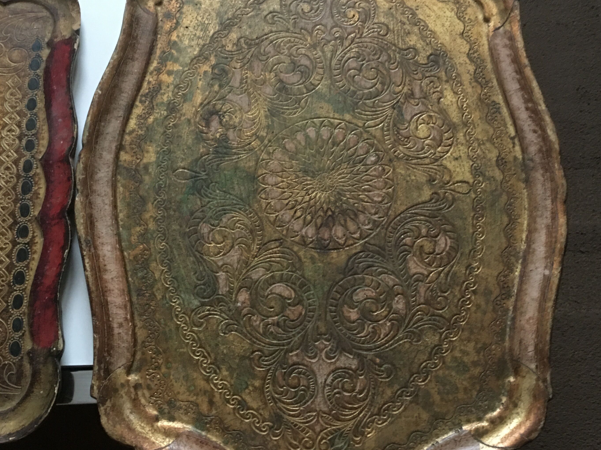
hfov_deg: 43.8
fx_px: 747
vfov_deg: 33.6
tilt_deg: -72.8
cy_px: 224
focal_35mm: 43
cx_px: 332
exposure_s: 1/8
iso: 125
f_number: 2.2
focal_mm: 4.15
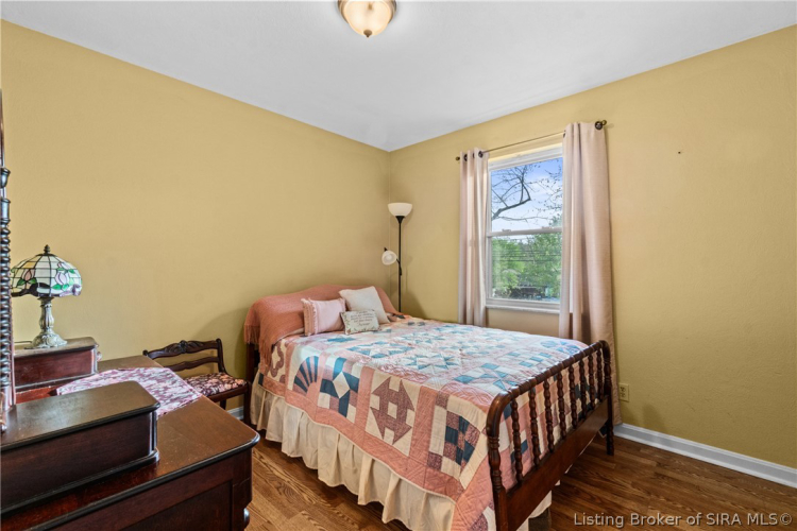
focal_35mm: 15
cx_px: 398
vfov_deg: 77.3
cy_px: 266
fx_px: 332
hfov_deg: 100.4
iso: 400
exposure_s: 1/3
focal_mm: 10
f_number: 11
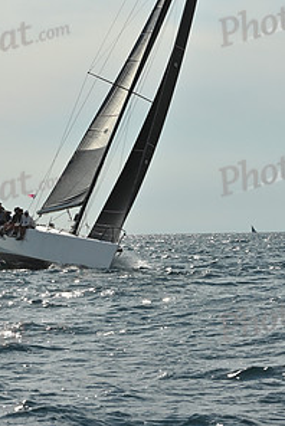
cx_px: 145
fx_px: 2275
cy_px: 105
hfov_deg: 7.2
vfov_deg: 10.7
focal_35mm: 192
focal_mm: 98
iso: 320
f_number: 16
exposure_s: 1/1000
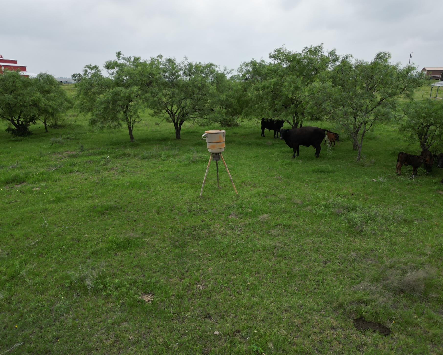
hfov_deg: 66.0
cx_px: 227
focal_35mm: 26
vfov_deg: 54.9
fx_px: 341
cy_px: 183
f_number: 1.7
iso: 140
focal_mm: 6.72
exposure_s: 1/2000
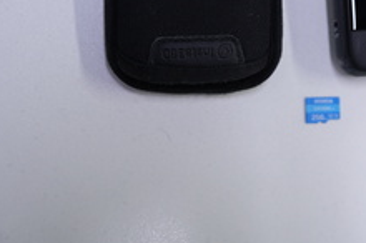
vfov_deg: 17.7
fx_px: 761
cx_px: 344
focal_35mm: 75
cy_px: 2
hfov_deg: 26.0
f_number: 2.8
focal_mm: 36
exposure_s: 1/40
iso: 320
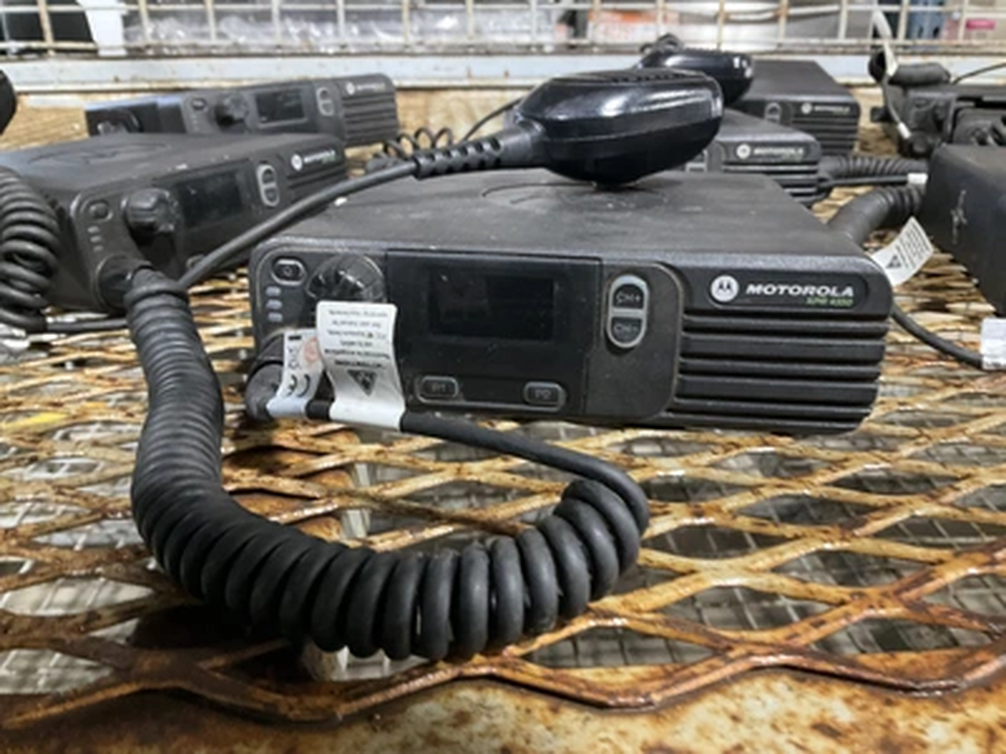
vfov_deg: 48.2
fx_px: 843
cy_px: 377
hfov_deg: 61.7
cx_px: 503
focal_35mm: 29
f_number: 1.8
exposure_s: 1/30
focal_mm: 3
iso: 320
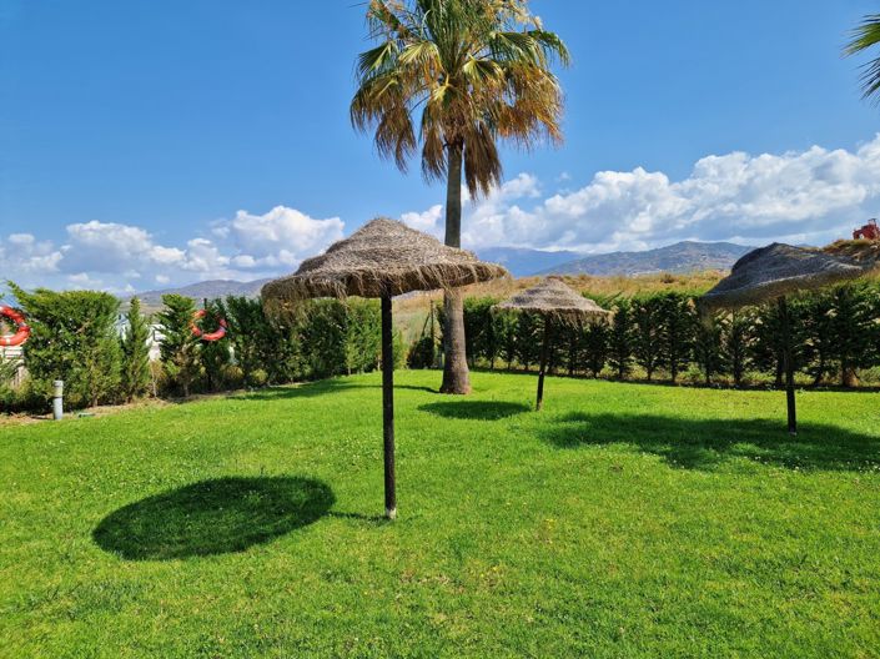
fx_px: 584
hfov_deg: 74.0
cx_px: 440
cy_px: 330
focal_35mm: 23
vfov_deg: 58.8
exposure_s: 1/2088
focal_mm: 5.4
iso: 50
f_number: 1.8
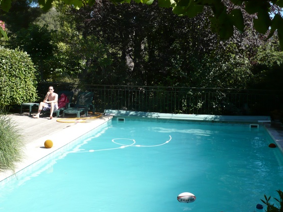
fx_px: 401
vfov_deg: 29.6
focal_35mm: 49
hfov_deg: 38.7
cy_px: 85
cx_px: 113
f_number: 2.8
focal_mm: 5.8
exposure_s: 1/800
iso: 100
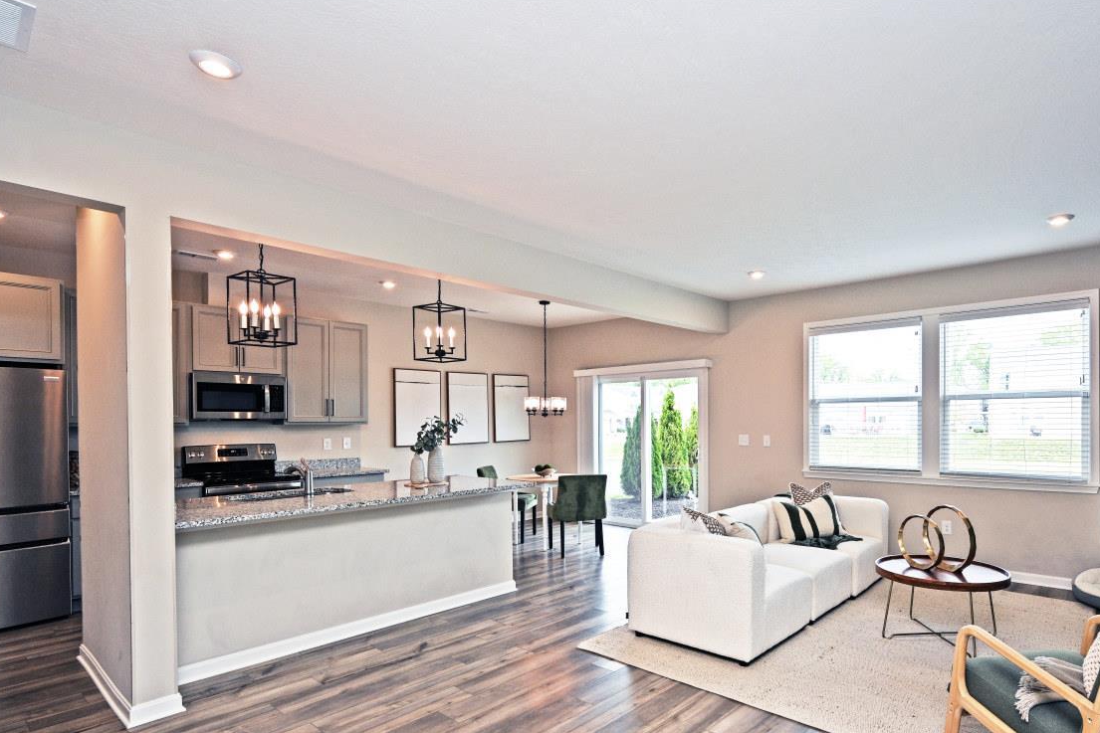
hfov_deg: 86.4
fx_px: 581
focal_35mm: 19
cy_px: 420
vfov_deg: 64.3
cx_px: 625
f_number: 5.6
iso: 200
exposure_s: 1/125
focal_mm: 14
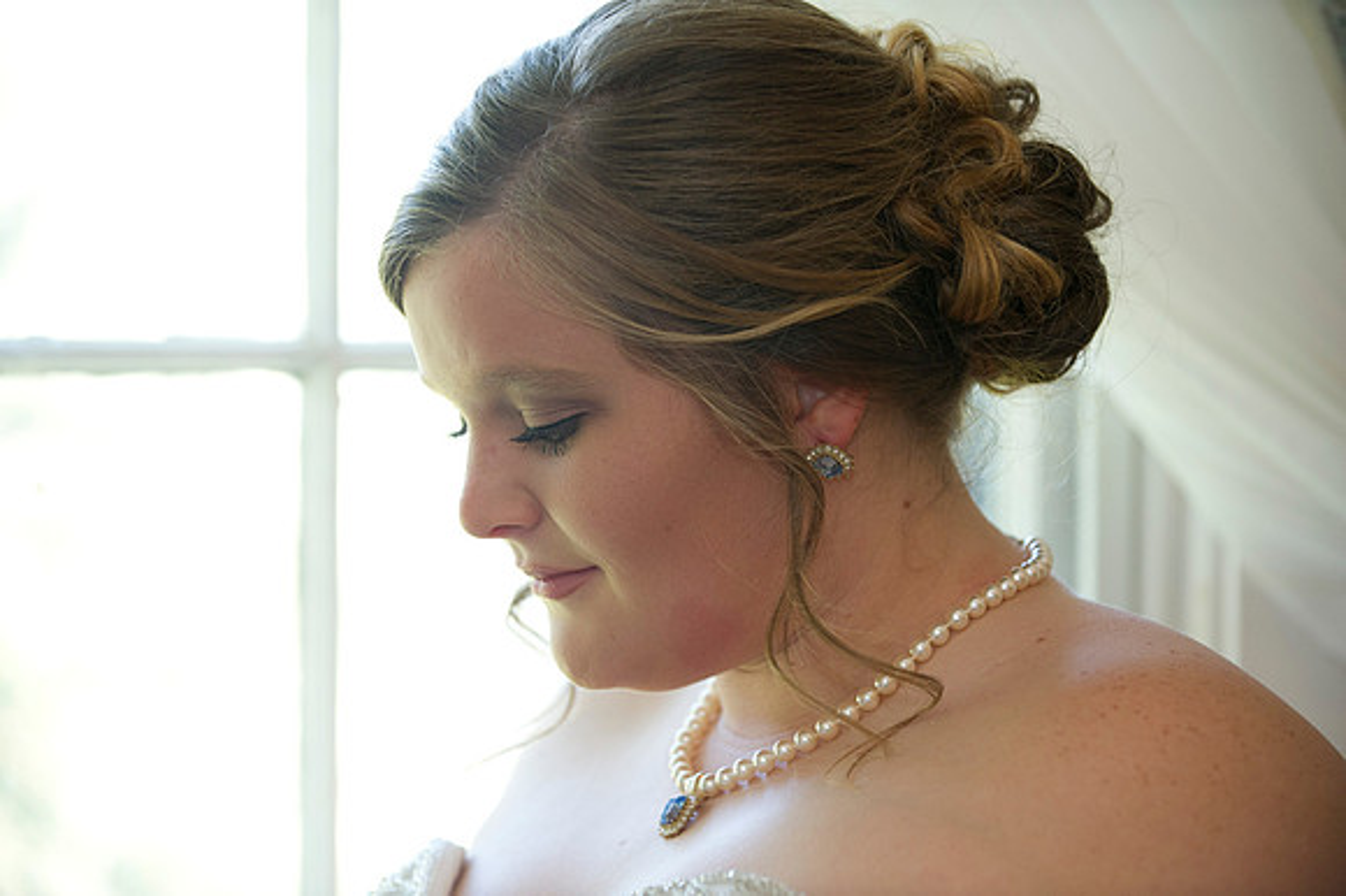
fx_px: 3923
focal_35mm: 105
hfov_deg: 19.5
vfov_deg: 13.0
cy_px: 448
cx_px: 673
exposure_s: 1/250
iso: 1600
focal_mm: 105
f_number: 3.2
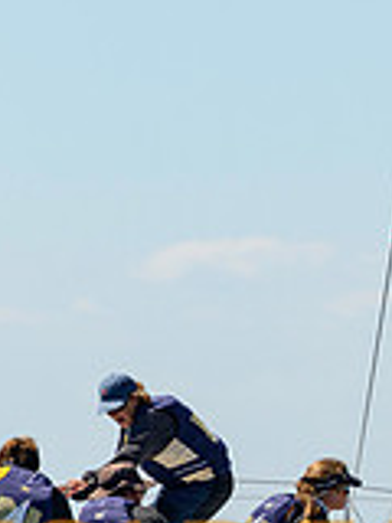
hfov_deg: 2.1
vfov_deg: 2.8
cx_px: 408
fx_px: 10554
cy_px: 544
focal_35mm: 699
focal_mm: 200
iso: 250
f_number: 5.6
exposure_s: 1/1600
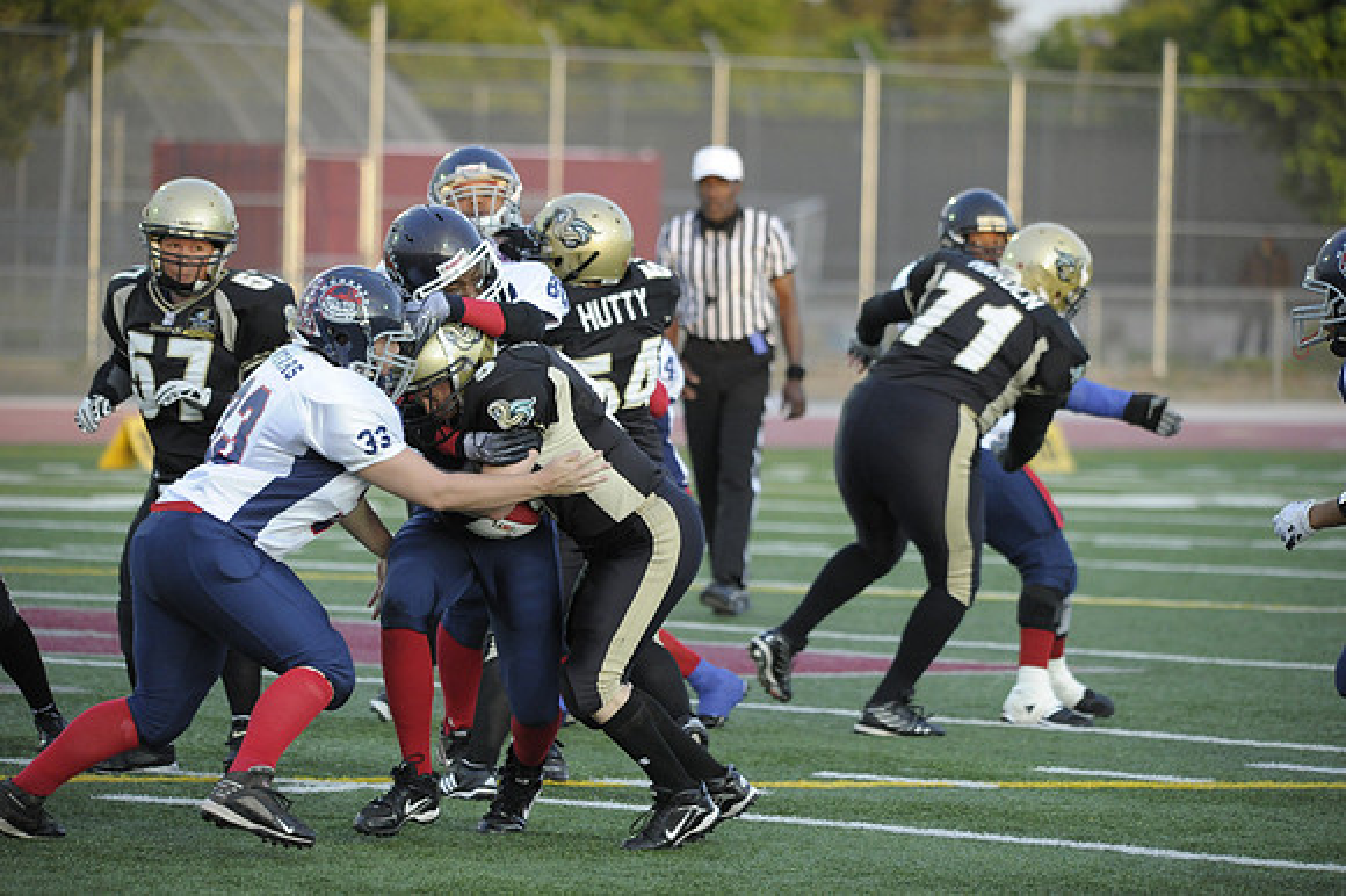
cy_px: 448
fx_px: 10836
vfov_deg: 4.7
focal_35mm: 290
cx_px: 673
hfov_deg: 7.1
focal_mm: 290
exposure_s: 1/1000
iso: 5000
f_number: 6
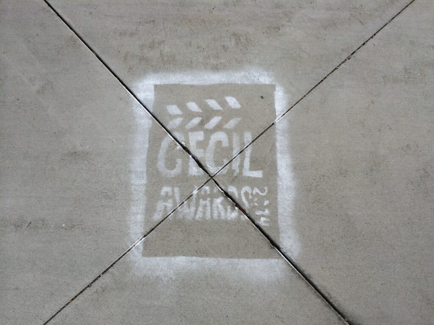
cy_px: 162
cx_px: 217
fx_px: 376
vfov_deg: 46.8
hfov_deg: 60.0
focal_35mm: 30
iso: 40
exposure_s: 1/3165
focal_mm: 4.12
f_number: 2.2
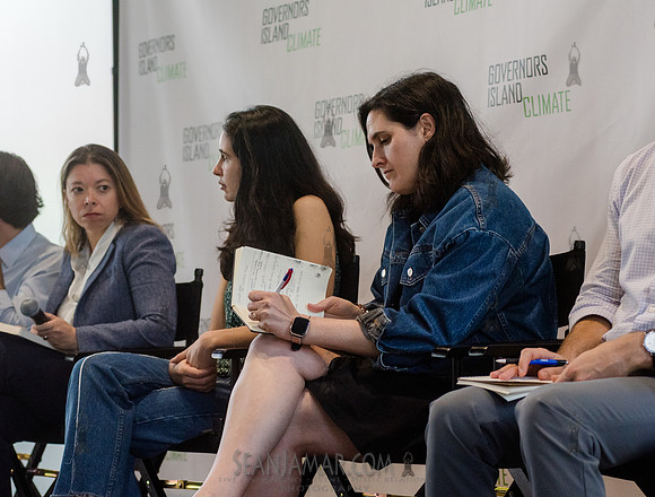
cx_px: 317
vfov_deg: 15.0
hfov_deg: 19.7
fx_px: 1891
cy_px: 283
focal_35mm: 100
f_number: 4
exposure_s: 1/500
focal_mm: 80
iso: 4000
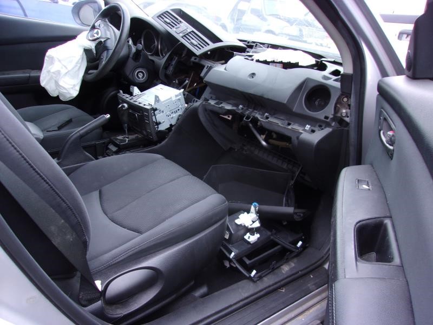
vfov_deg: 51.4
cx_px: 216
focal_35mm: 27
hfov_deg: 65.3
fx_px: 338
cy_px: 162
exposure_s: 1/58
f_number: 3
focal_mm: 4.9
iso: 80
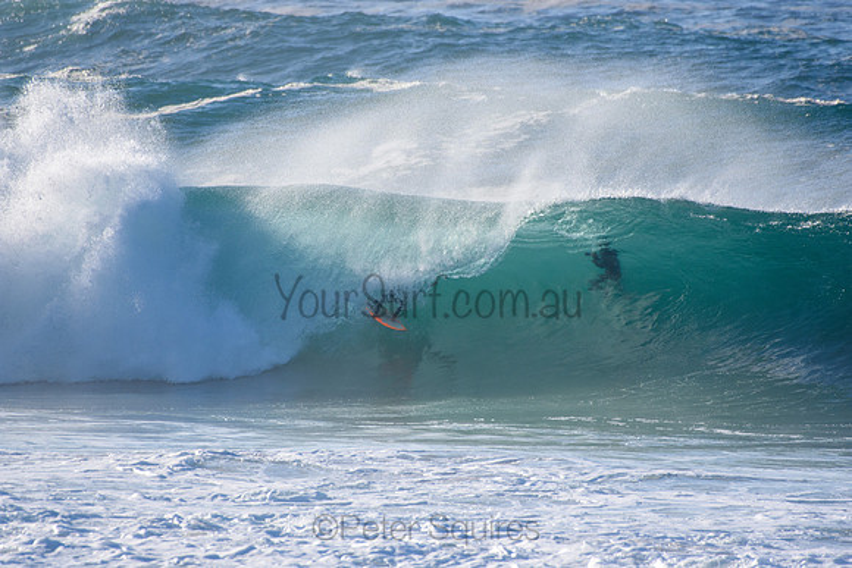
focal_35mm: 750
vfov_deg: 1.8
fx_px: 17753
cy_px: 284
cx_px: 426
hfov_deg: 2.7
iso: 320
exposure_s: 1/2000
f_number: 5.6
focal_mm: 500
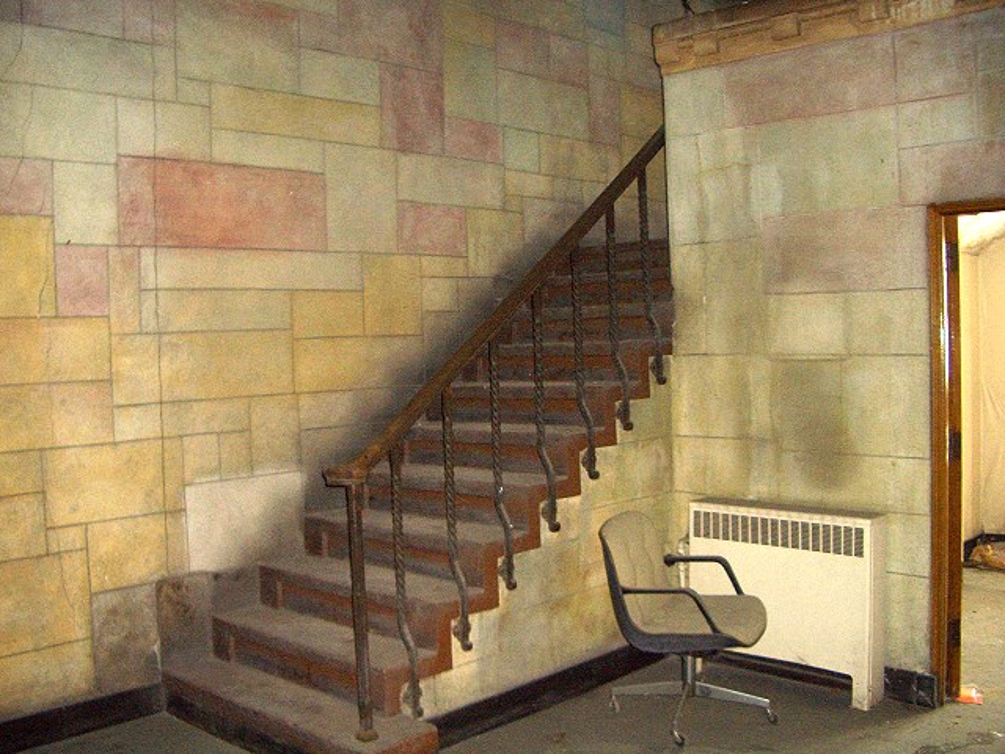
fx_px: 1016
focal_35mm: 35
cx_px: 502
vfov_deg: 40.7
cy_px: 377
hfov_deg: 52.6
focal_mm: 5.8
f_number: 2.6
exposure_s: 1/60
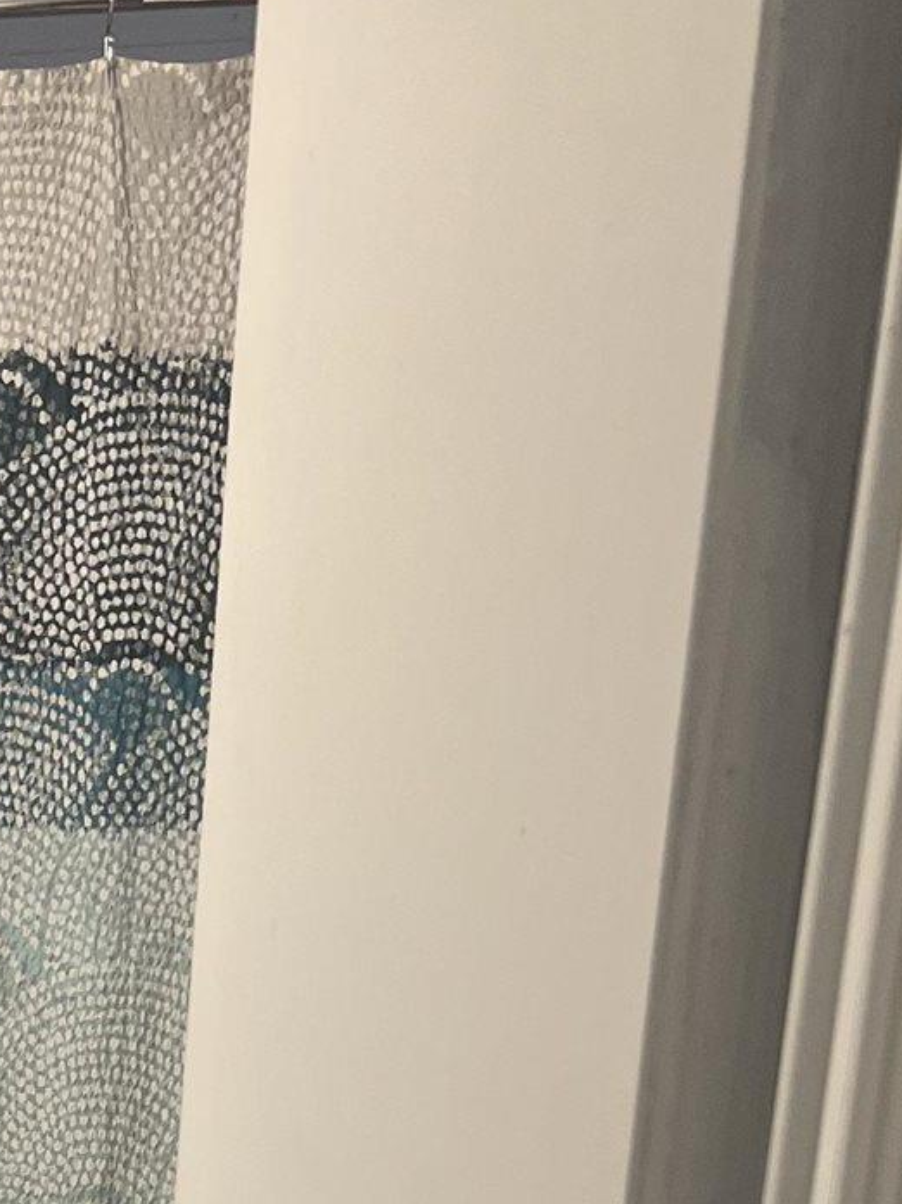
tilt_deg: -18.3
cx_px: -385
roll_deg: -0.3
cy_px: 1760
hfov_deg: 15.9
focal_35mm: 86
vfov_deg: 19.9
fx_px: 2991
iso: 80
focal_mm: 5.7
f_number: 1.5
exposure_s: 1/60
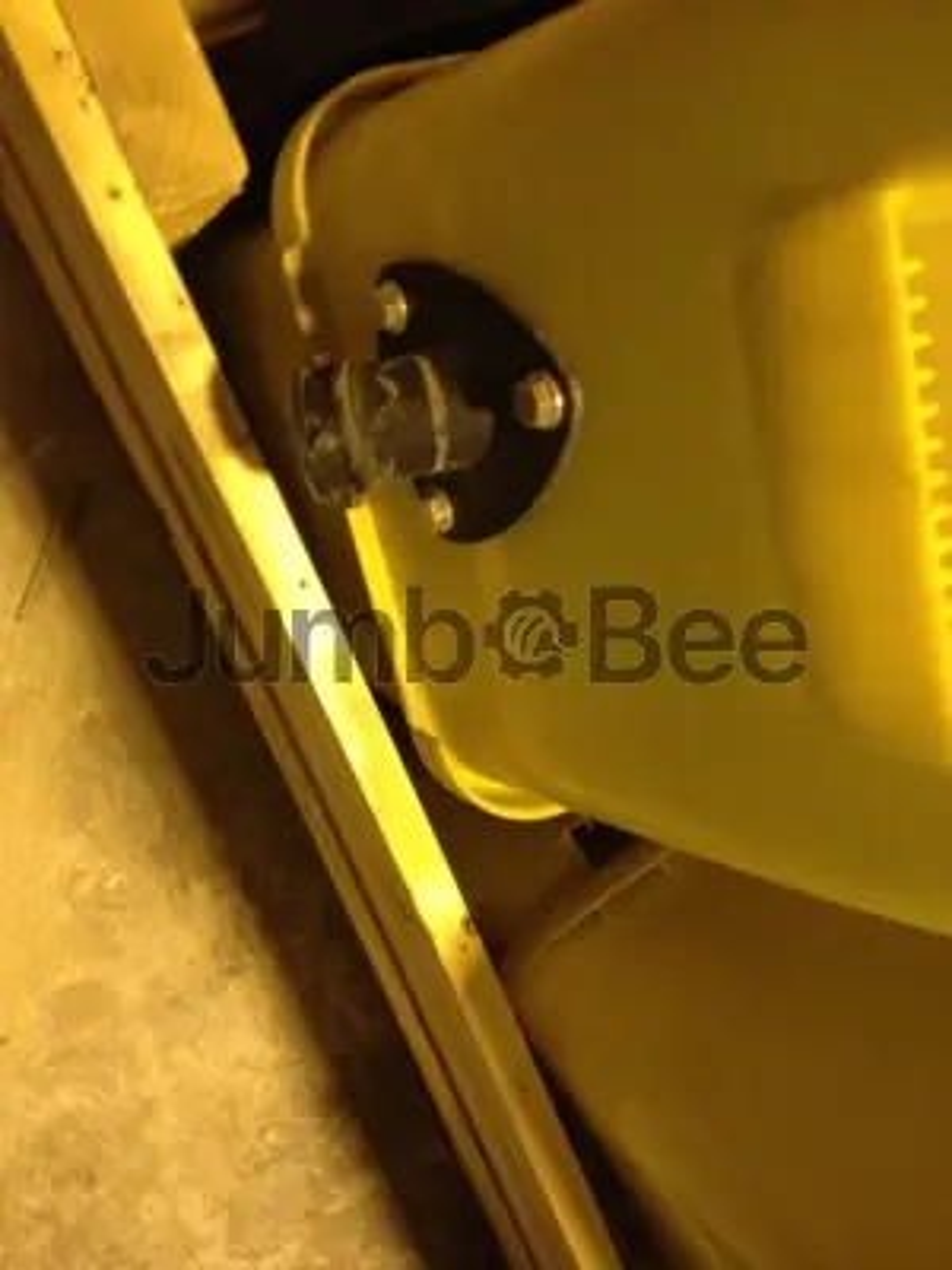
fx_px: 1283
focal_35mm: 35
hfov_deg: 40.7
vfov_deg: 52.6
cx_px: 476
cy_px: 635
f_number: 2.4
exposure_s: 1/20
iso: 250
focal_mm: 4.28
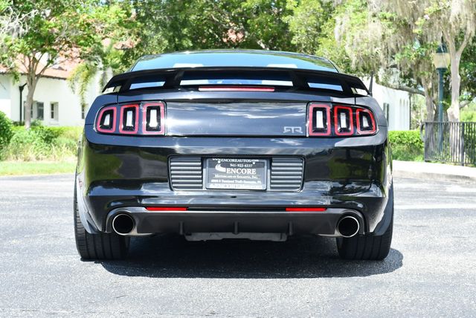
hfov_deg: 25.3
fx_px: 1059
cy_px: 159
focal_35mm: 80
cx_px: 238
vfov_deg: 17.1
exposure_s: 1/250
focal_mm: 40
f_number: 5.6
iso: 220
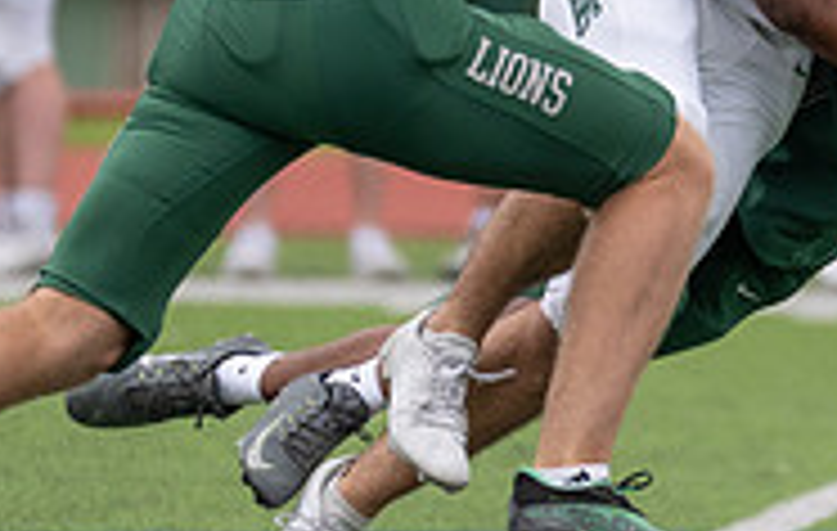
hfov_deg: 2.1
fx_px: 23000
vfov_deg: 1.3
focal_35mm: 1004
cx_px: 1015
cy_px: -145
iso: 250
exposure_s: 1/1250
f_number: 2.8
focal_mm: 200
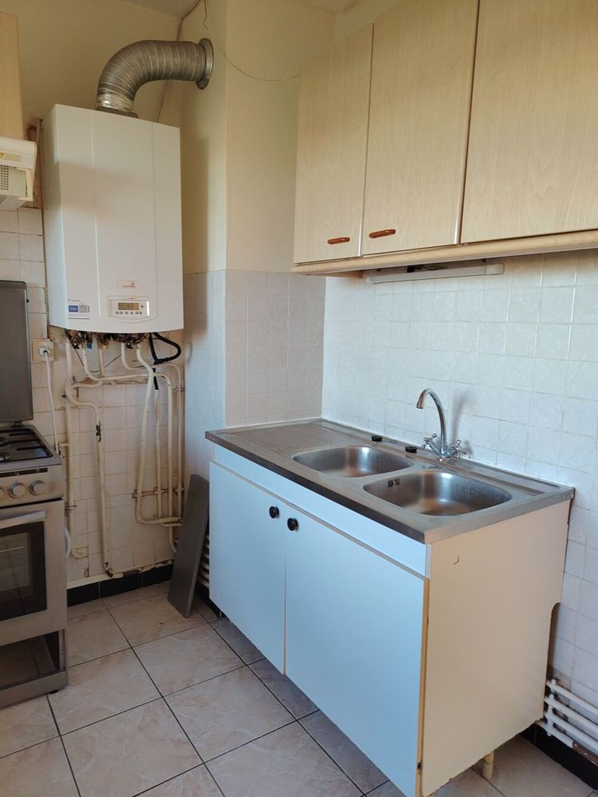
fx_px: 553
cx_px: 299
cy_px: 398
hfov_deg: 56.8
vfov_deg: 71.6
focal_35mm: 24
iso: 441
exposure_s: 1/50
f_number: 1.75
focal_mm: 5.25
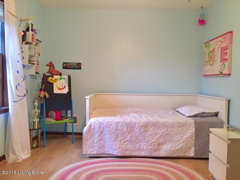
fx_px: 201
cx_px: 120
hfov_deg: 61.7
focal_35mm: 29
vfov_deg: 48.2
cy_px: 90
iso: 160
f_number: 2.2
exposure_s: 1/30
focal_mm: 4.15
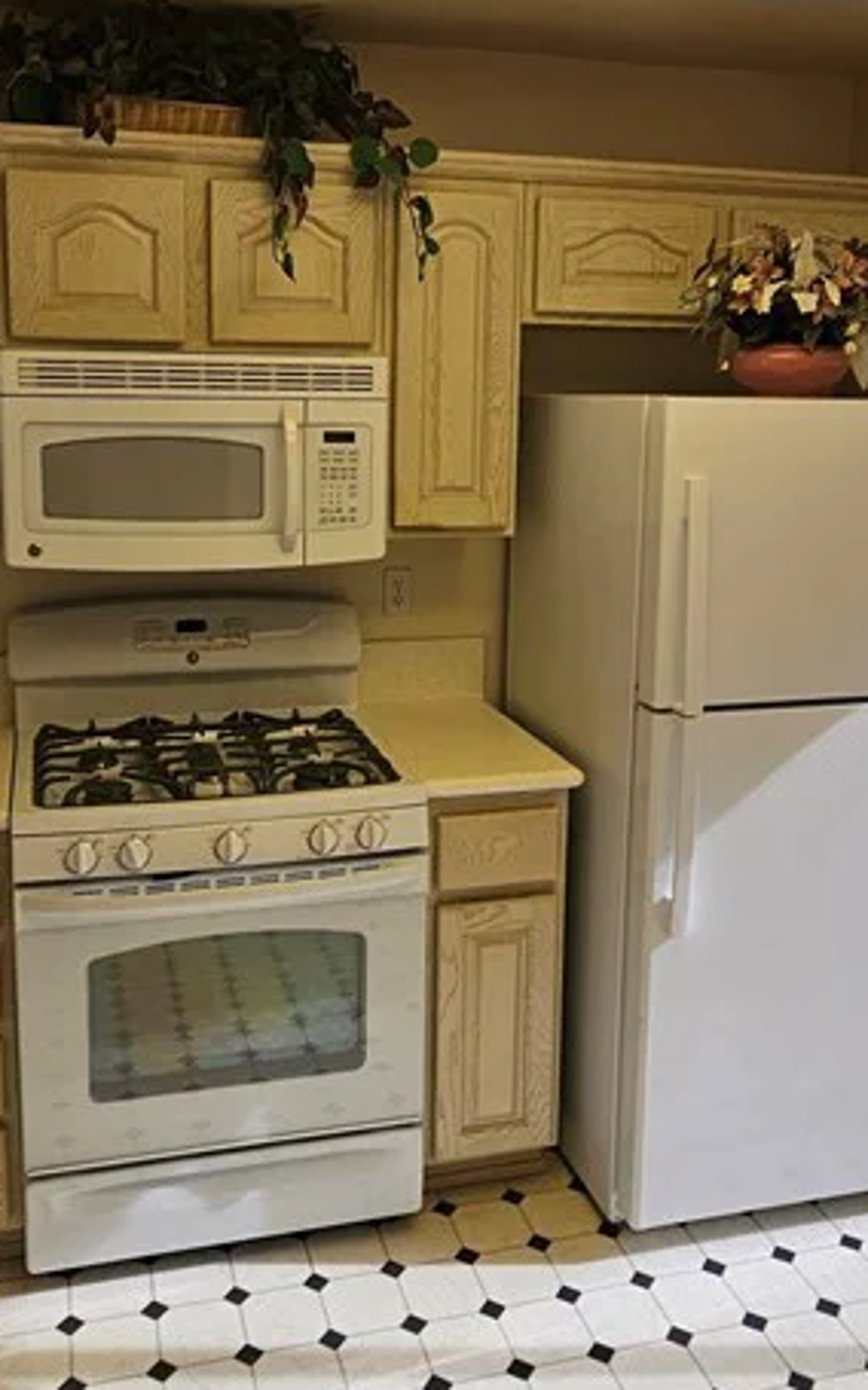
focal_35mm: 31
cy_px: 577
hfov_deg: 40.5
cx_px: 394
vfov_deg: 60.9
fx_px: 1174
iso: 50
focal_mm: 2.2
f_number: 2.2
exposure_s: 1/120
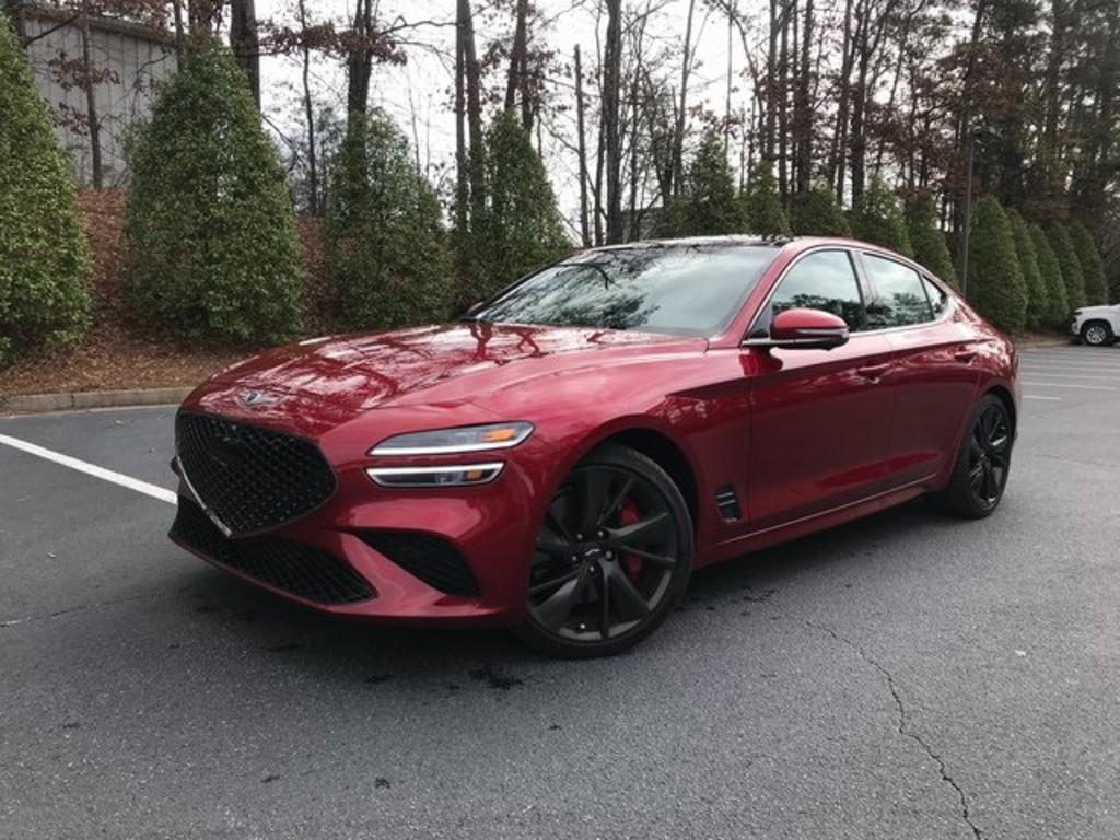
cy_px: 420
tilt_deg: -3.5
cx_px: 560
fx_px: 906
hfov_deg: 63.4
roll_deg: -2.1
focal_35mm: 28
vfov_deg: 49.7
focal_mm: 3.99
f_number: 1.8
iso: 20
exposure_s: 1/863
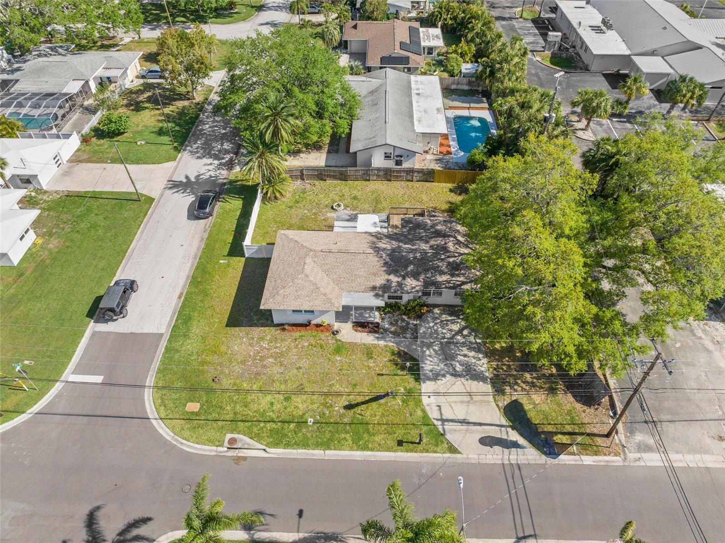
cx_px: 362
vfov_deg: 56.7
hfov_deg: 71.6
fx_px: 502
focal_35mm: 24
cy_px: 272
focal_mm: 12.29
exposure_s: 1/2500
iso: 160
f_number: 2.8
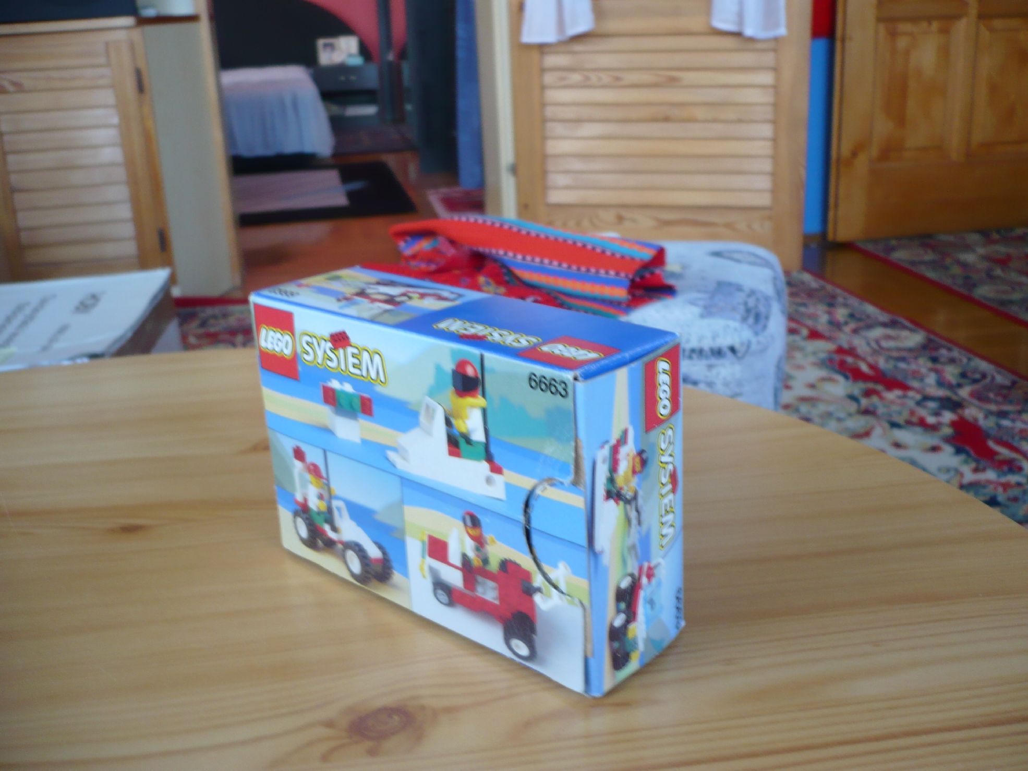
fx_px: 1039
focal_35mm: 35
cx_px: 514
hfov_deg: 52.6
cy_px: 386
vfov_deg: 40.7
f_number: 2.8
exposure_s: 1/25
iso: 100
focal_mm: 5.8
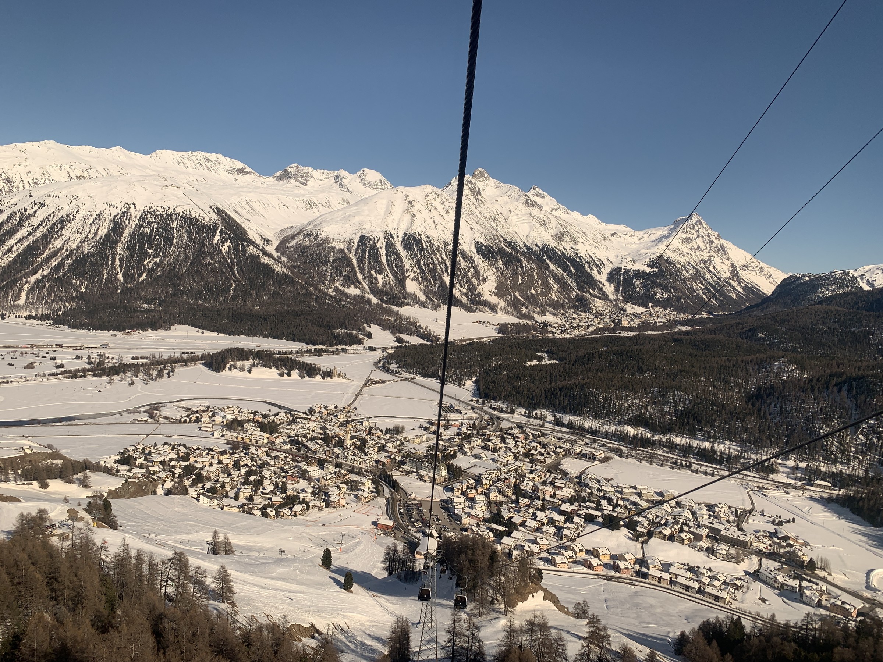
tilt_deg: -5.5
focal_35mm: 26
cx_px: 442
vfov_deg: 53.1
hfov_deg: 67.3
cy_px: 331
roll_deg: -4.8
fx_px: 663
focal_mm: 4.25
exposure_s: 1/1661
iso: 25
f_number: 1.8
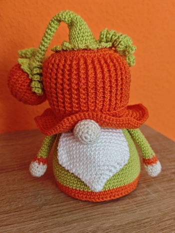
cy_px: 116
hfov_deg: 40.7
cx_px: 88
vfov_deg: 52.6
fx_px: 236
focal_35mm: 35
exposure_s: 1/108
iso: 400
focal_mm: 6.55
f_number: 1.62
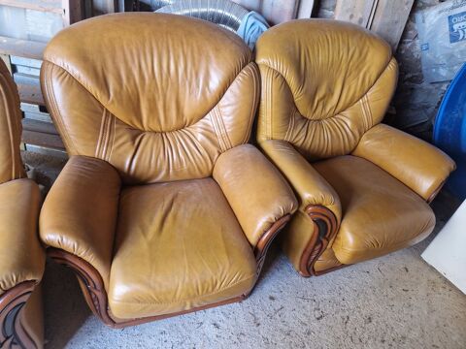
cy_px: 174
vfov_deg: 58.9
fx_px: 310
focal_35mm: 23
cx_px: 233
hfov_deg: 73.9
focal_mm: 5.4
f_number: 1.8
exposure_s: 1/100
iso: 200
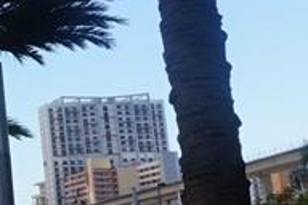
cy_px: -54
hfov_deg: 12.9
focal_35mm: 136
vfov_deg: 9.9
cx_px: -334
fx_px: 1163
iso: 100
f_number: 13
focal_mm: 16
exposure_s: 1/80
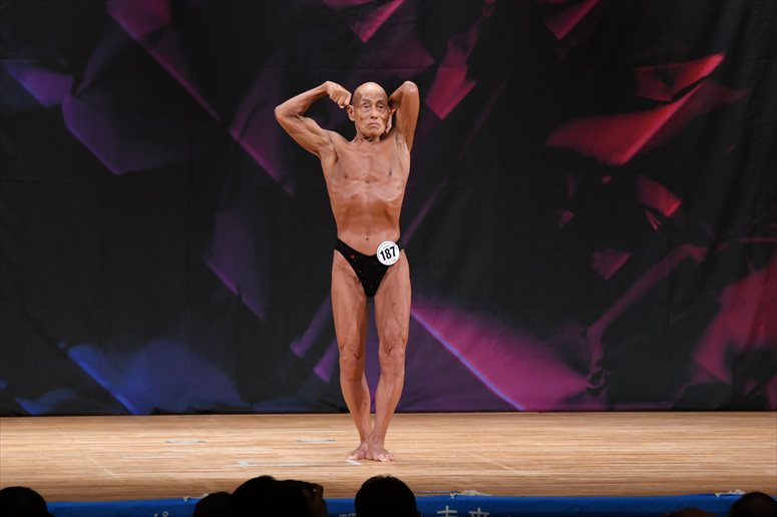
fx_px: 5178
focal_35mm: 240
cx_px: 388
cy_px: 258
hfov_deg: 8.6
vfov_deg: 5.7
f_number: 5.6
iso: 2500
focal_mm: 160
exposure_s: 1/400
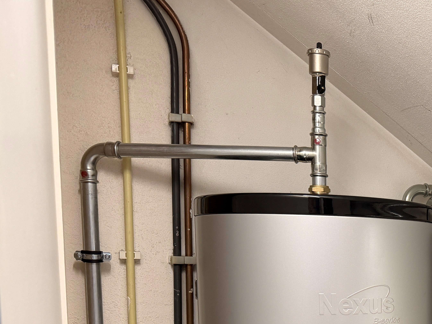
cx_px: 451
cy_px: 339
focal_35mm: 51
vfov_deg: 26.7
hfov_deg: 33.6
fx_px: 636
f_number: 1.78
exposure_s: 1/86
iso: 200
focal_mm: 6.76
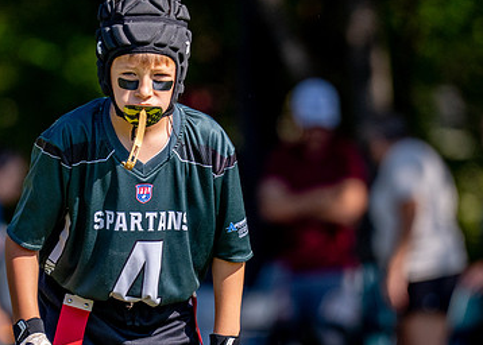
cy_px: 218
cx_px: 155
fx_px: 7698
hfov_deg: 3.6
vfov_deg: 2.6
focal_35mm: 561
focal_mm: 178
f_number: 2.8
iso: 250
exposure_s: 1/4000
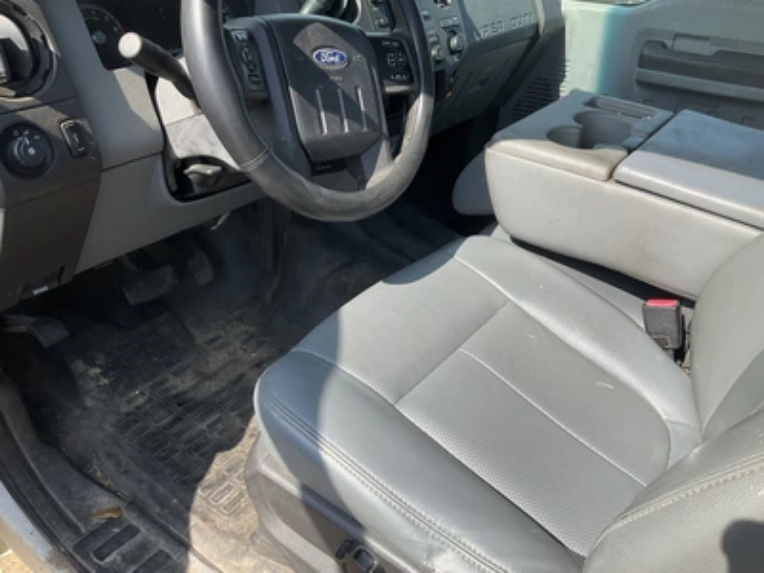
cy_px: 286
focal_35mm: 29
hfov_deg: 61.7
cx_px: 382
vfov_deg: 48.2
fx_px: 640
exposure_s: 1/620
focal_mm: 3
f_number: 1.8
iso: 25
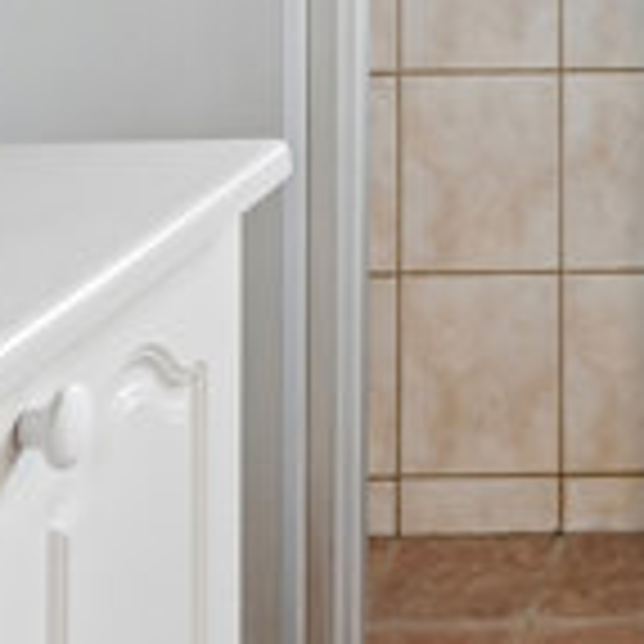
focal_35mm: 76
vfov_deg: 19.8
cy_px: -317
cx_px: 1013
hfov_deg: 19.4
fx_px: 1600
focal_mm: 16
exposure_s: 1/50
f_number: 4
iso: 400
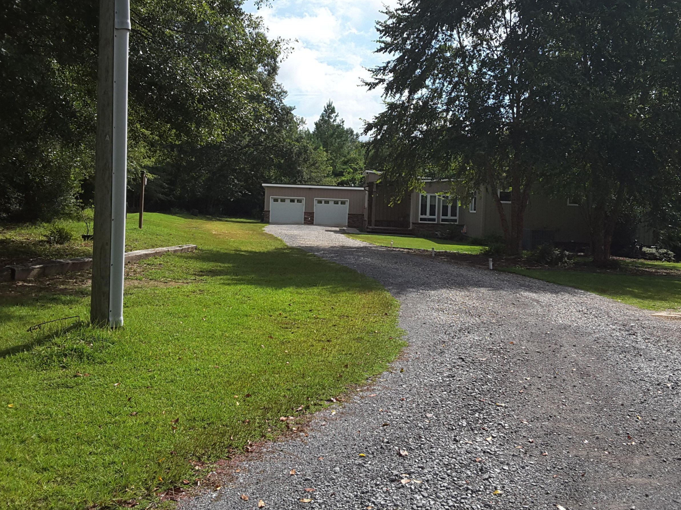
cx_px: 355
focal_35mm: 39
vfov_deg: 36.7
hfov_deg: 47.9
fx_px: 767
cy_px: 209
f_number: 1.9
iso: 40
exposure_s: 1/1552
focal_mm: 2.9
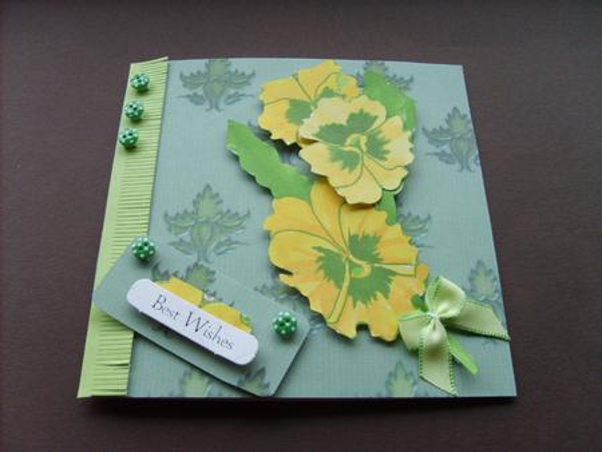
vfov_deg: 40.7
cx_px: 301
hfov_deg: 52.6
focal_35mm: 35
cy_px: 226
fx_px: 609
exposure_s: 1/30
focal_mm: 5.8
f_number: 2.8
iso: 93
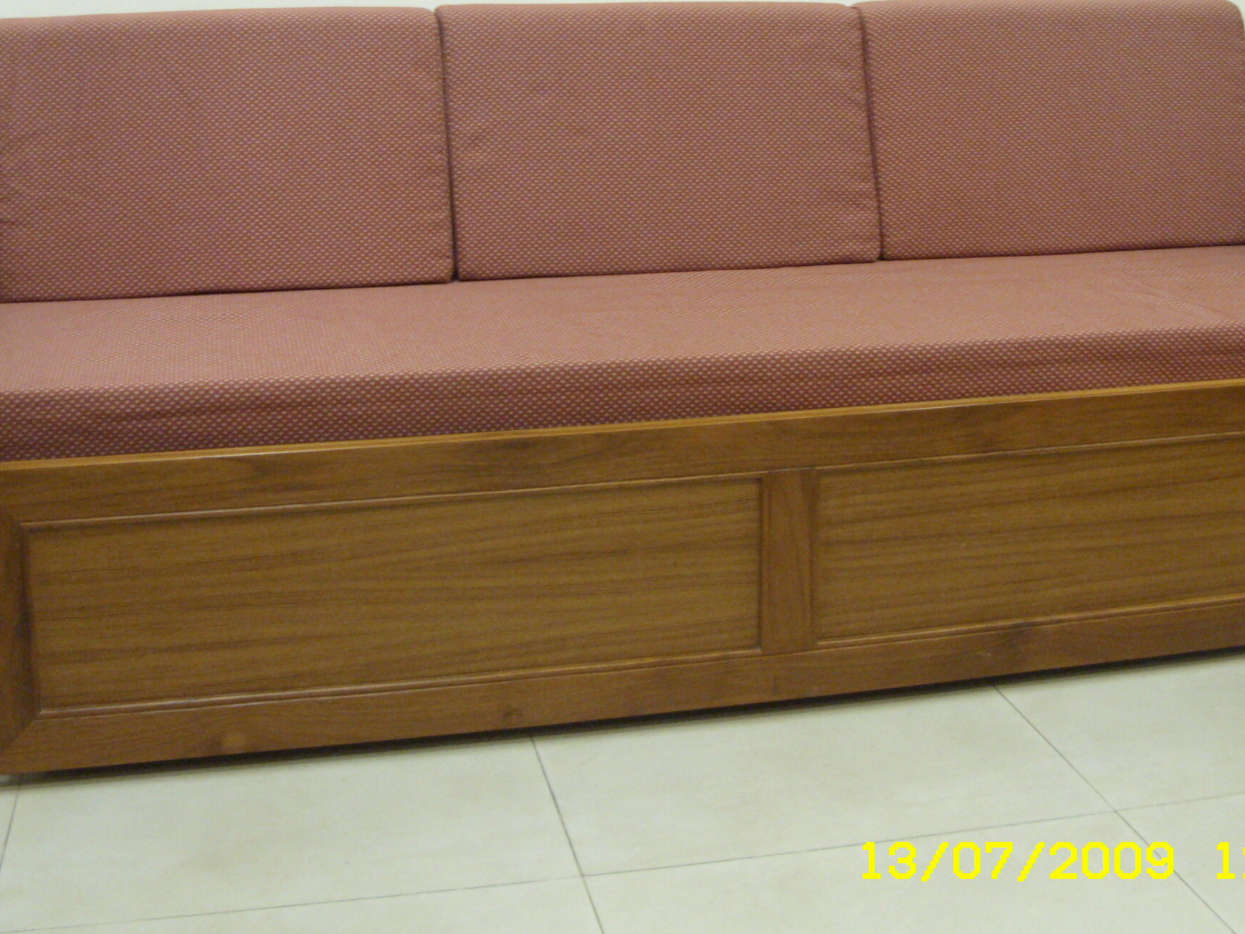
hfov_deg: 34.3
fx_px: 2014
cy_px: 315
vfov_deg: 26.0
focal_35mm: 56
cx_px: 681
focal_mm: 6.3
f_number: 2.8
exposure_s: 1/12
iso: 200
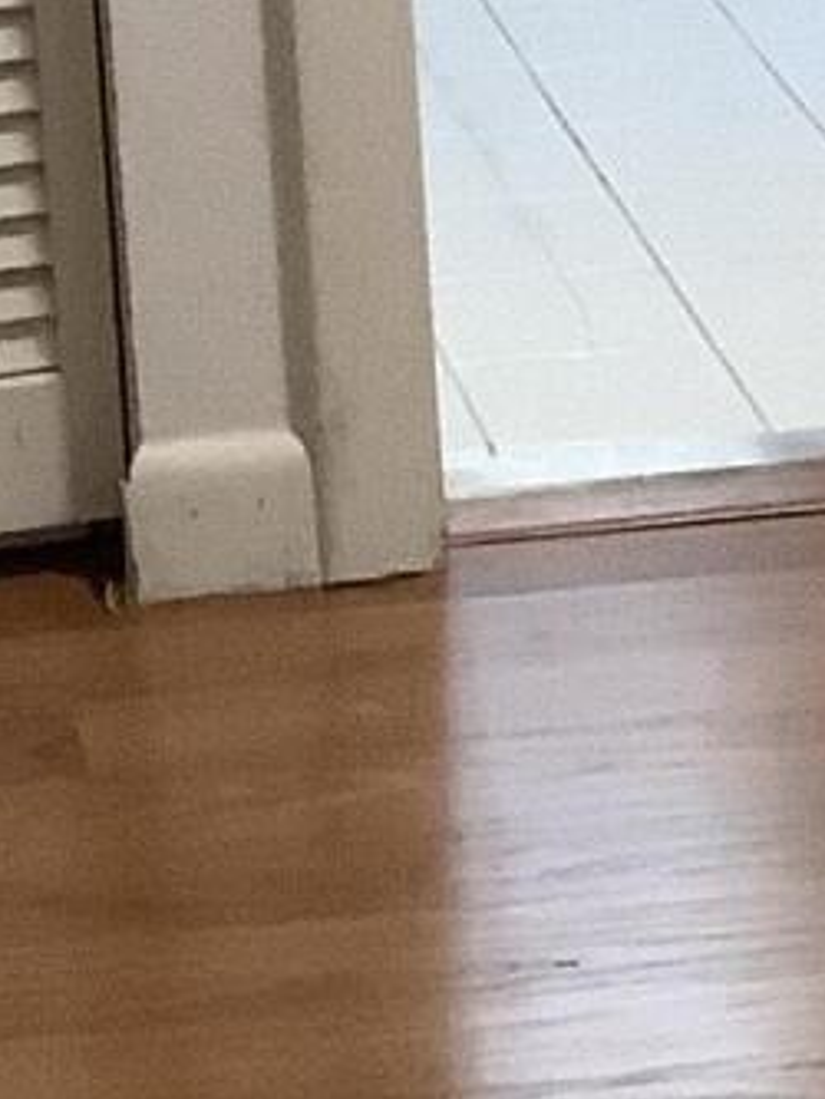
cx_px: -495
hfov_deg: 7.8
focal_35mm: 186
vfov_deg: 10.5
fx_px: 5907
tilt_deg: -12.6
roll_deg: +4.8
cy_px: -56
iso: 200
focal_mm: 3.3
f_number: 2.4
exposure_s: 1/60
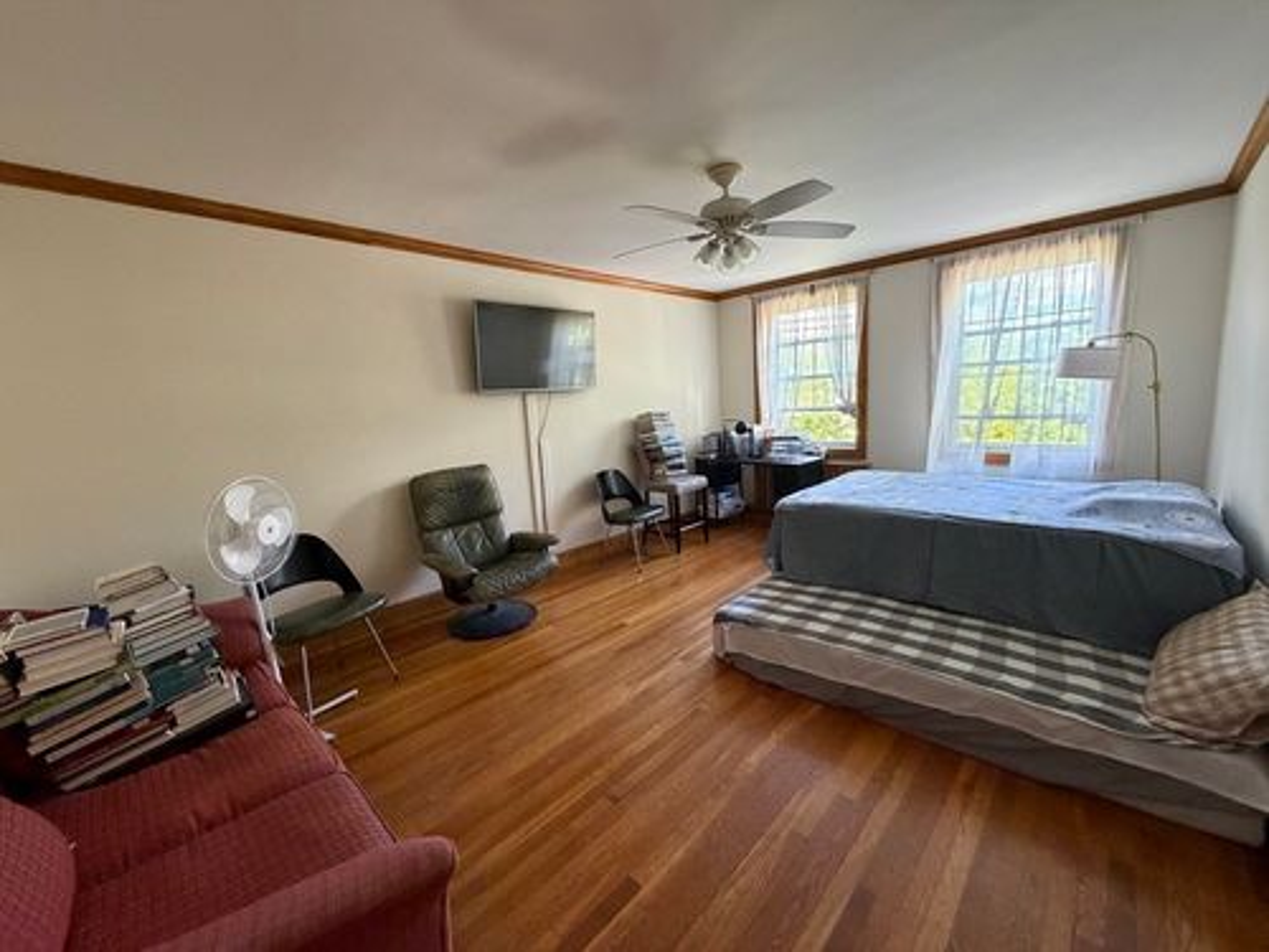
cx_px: 634
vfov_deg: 85.7
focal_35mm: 14
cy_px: 476
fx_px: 513
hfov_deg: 102.1
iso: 500
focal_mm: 2.22
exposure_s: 1/60
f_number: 2.2
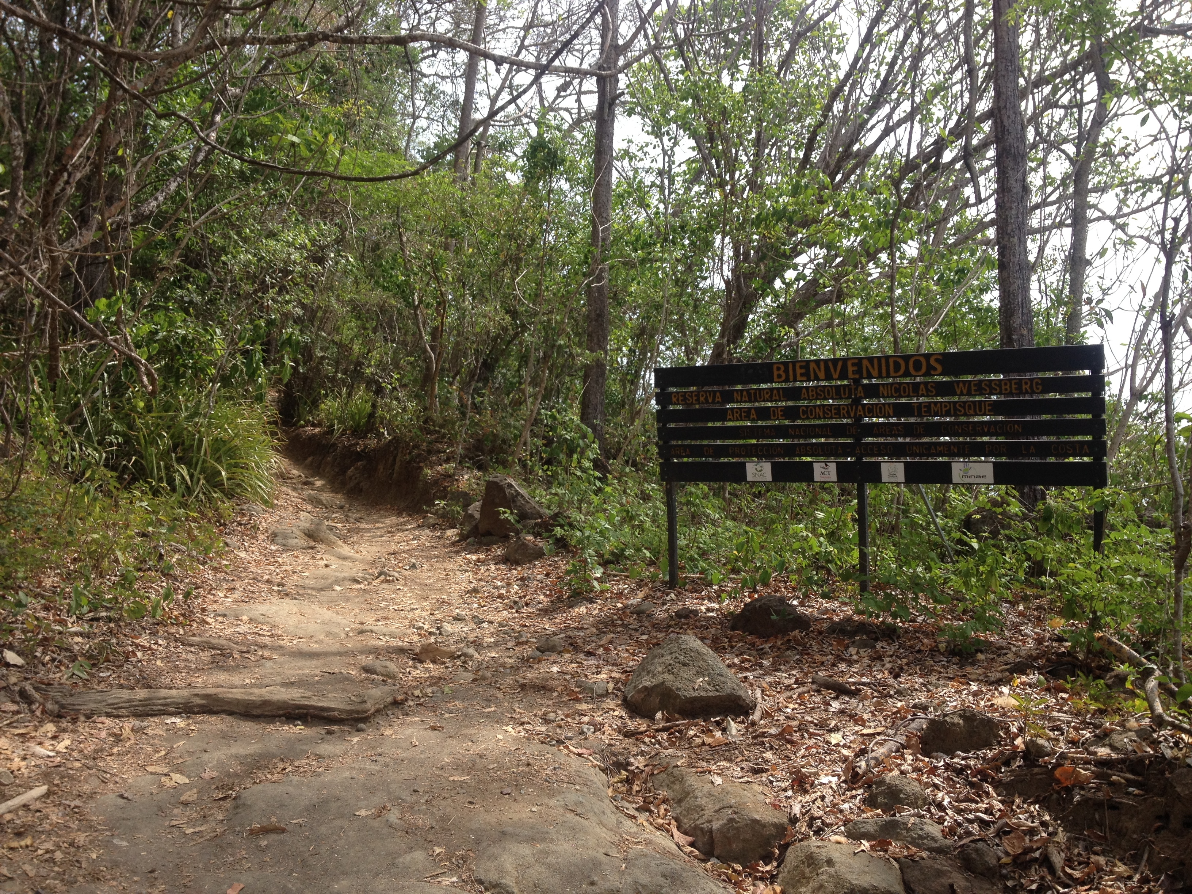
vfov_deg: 40.7
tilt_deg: +0.1
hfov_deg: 52.6
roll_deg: -1.0
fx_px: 1205
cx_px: 596
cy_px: 447
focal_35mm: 35
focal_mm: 4.28
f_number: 2.4
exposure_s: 1/789
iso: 50
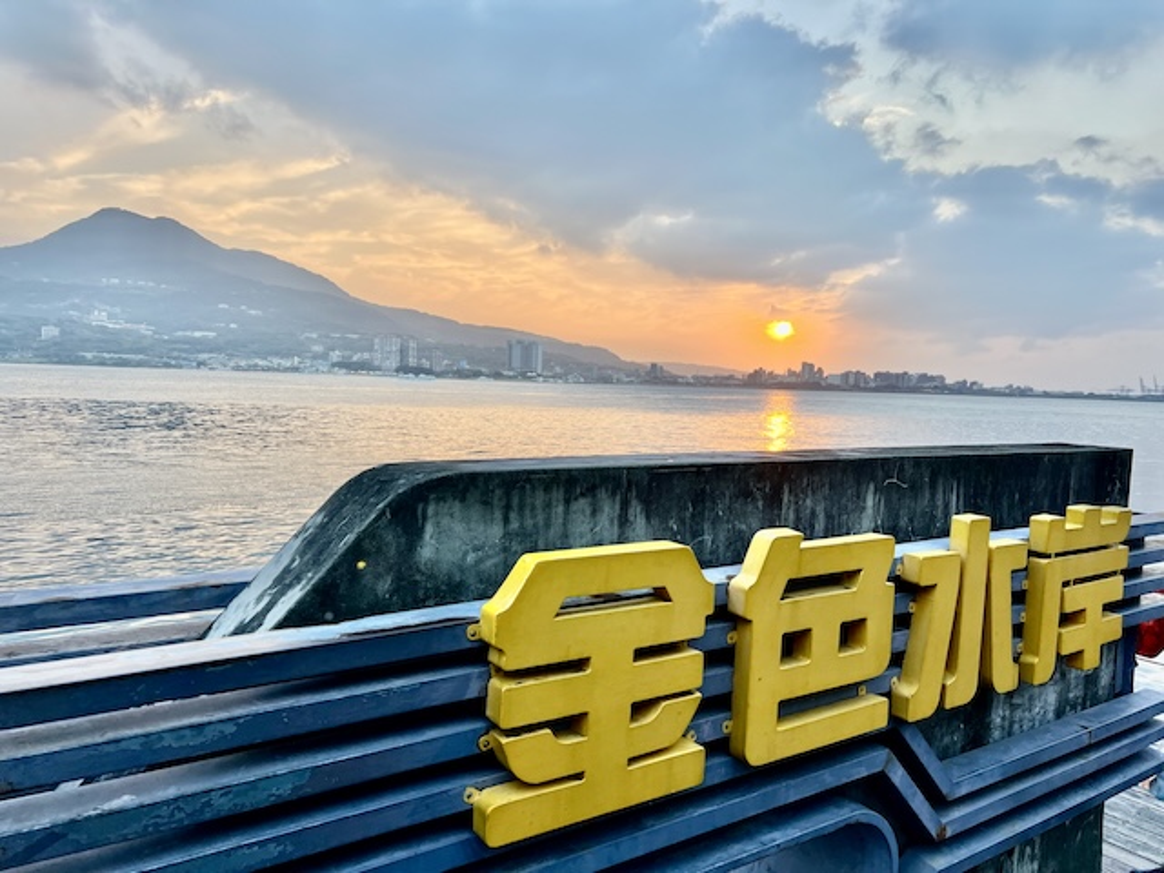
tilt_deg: -3.4
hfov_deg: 67.3
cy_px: 436
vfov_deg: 53.1
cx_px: 582
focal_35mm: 26
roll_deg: -1.9
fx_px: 874
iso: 50
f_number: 1.5
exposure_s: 1/521
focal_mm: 5.7
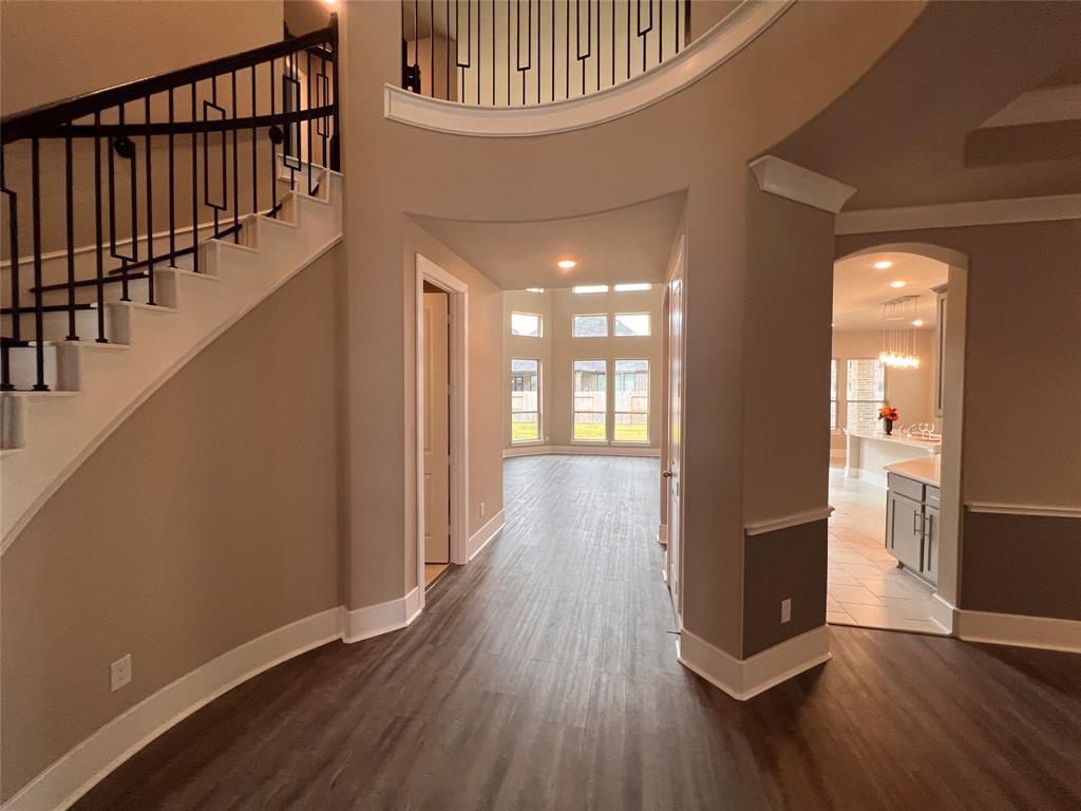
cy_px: 406
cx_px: 540
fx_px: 406
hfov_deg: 106.2
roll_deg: +0.2
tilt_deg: -1.5
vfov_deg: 89.9
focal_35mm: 13
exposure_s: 1/120
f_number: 1.8
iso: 125
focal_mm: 1.57
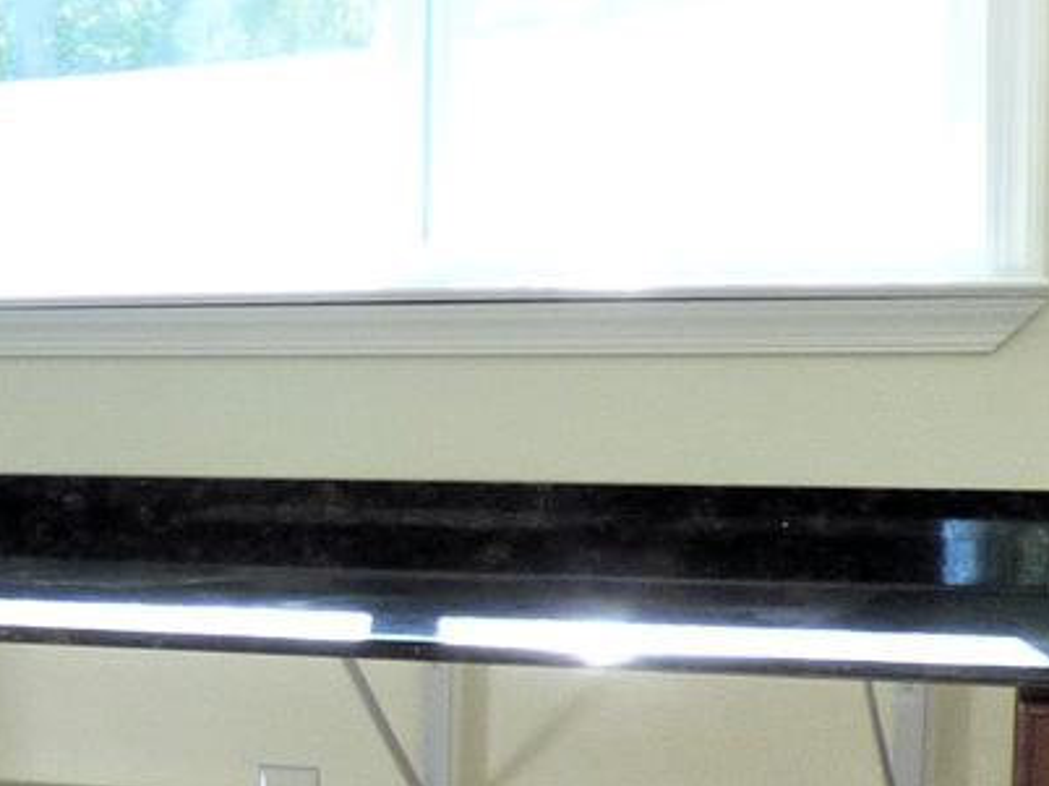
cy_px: 624
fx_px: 3089
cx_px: -694
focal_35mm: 102
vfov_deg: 14.4
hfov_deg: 16.8
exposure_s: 1/40
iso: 100
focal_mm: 3.58
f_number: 2.8
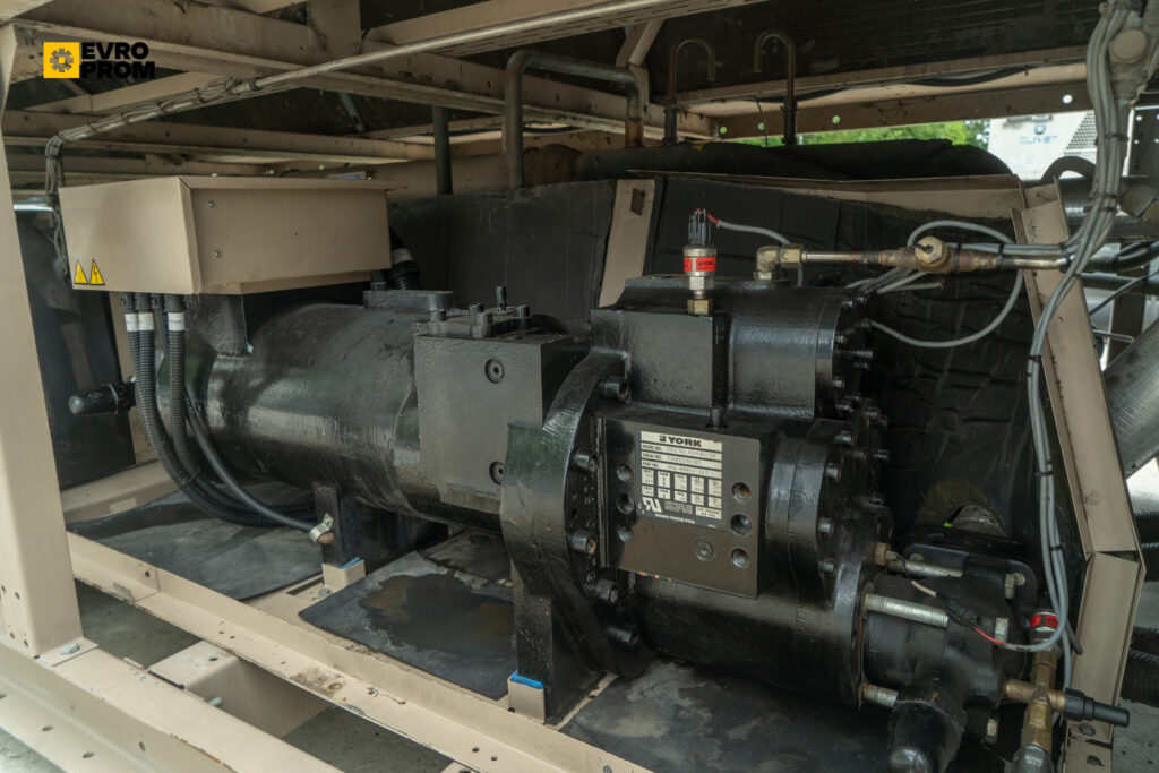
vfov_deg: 53.1
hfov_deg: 73.7
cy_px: 386
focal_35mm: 24
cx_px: 580
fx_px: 773
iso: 250
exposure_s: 1/50
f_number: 5.6
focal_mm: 24
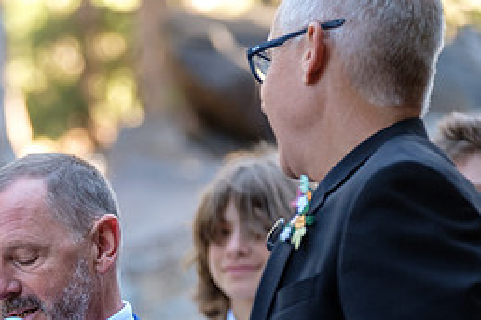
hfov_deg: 5.8
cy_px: 295
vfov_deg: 3.8
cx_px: 47
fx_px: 4770
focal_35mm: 357
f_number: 2.8
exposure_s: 1/150
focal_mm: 106
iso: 1000
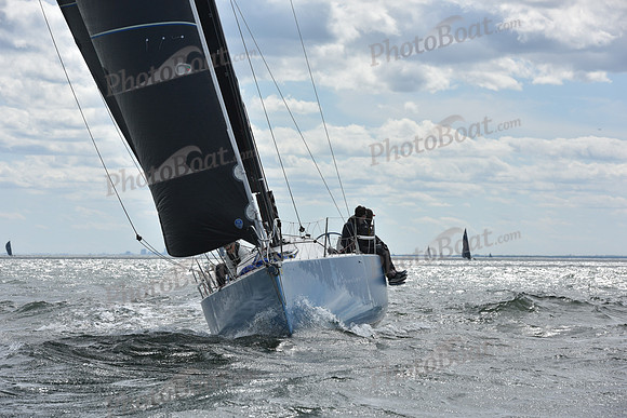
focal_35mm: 160
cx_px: 314
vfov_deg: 8.6
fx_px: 2787
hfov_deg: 12.8
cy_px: 209
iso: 320
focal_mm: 160
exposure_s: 1/1000
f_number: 11
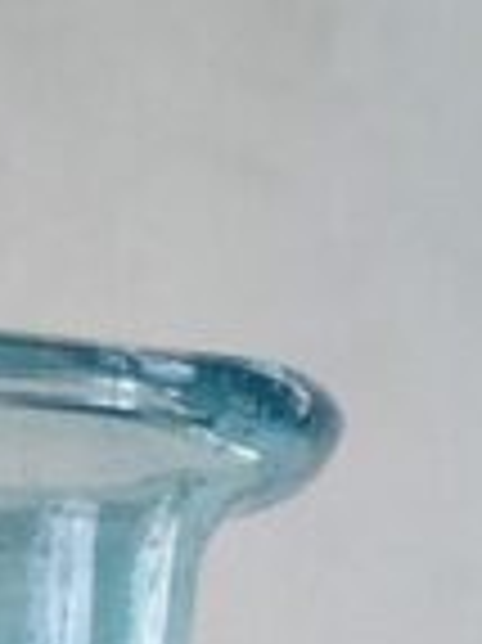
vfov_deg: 3.4
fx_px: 10840
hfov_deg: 2.5
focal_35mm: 583
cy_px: 1617
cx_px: -63
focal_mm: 52
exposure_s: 1/125
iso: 2000
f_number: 4
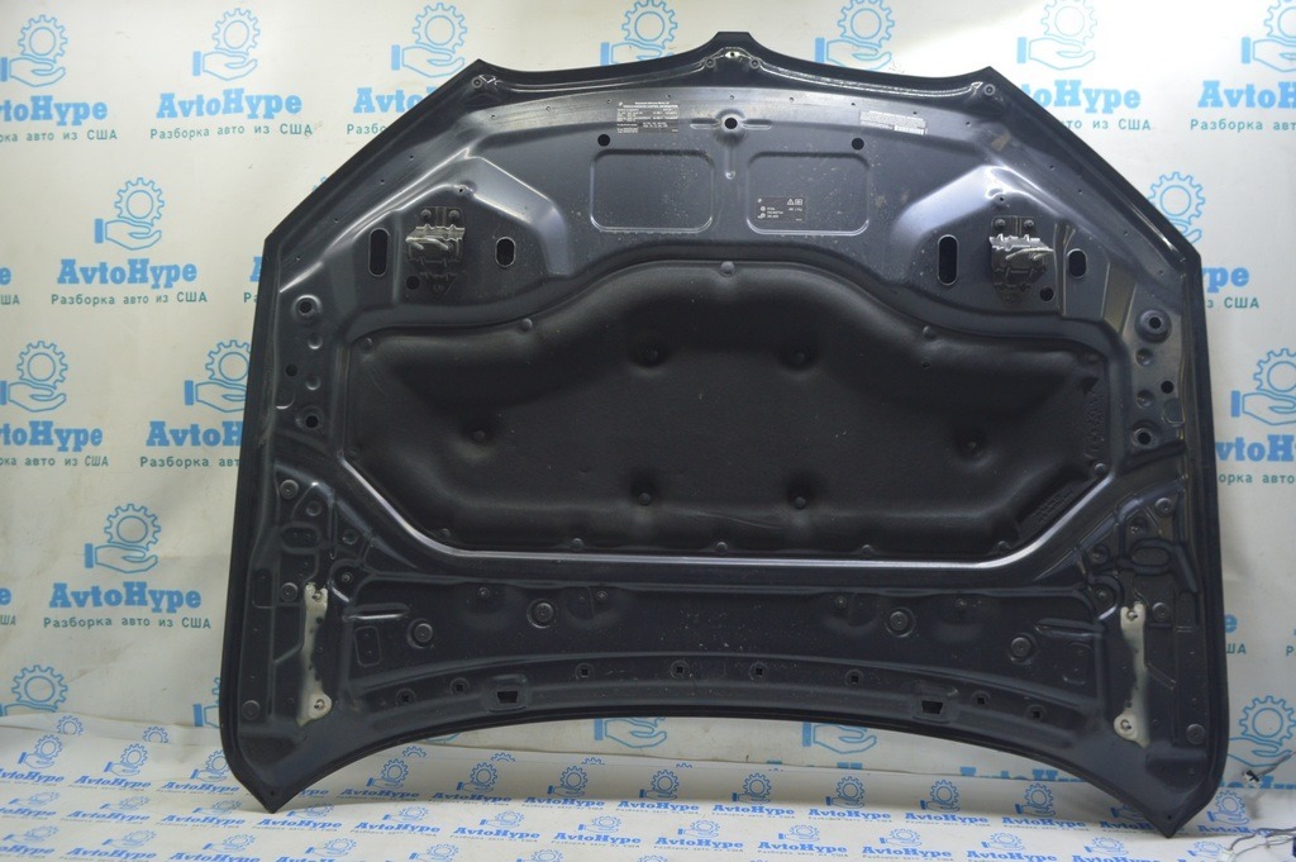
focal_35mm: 30
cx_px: 648
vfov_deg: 43.5
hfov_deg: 62.0
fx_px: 1079
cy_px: 431
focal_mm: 20
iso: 400
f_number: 5.6
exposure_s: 1/20
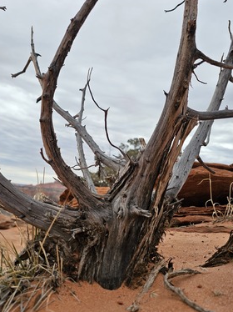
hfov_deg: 44.0
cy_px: 157
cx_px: 97
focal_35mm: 32
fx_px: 288
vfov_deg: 56.8
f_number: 1.7
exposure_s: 1/722
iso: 10
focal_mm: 6.3
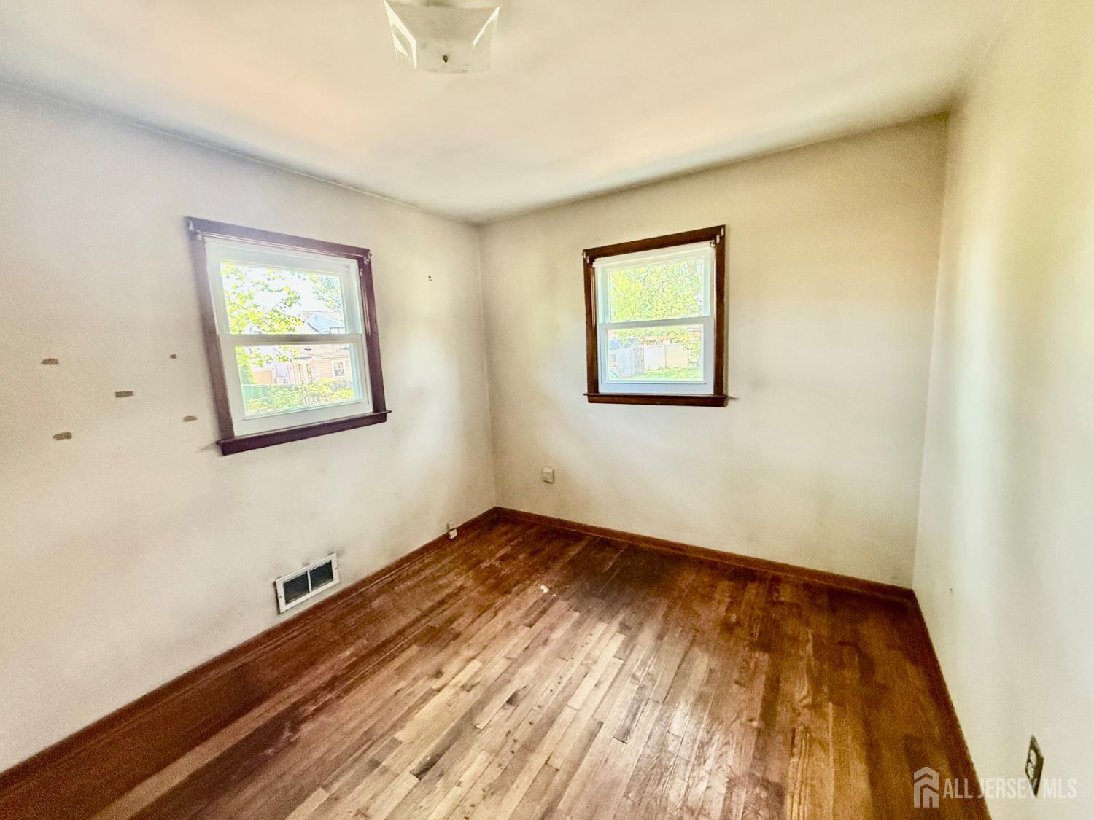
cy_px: 410
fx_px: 442
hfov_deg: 102.1
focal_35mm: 14
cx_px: 547
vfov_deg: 85.7
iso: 400
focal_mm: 2.22
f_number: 2.2
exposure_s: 1/60
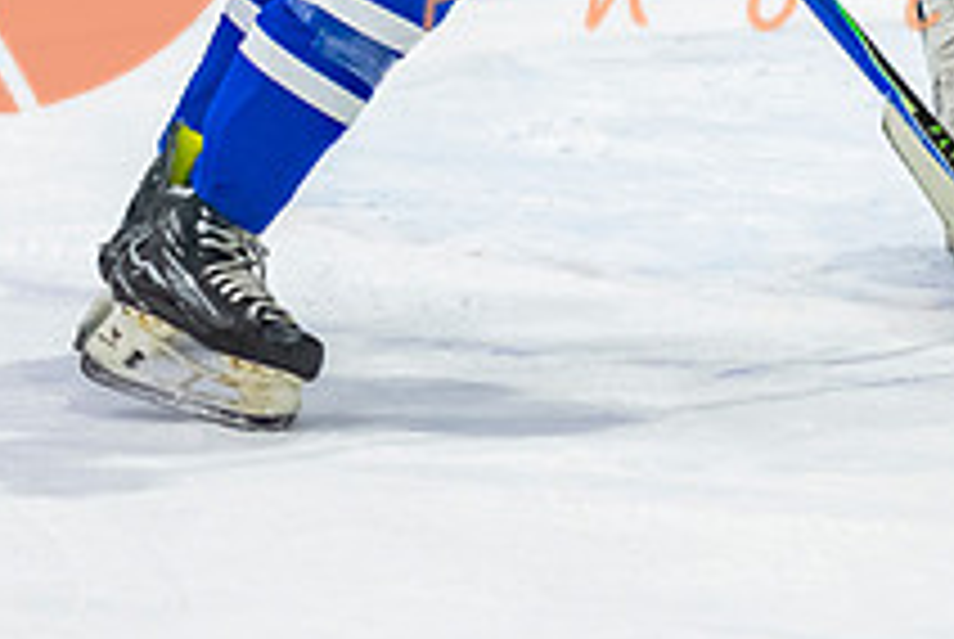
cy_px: -378
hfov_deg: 4.6
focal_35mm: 448
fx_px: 11888
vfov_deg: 3.1
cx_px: 612
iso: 1600
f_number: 3.2
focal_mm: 100
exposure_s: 1/1000
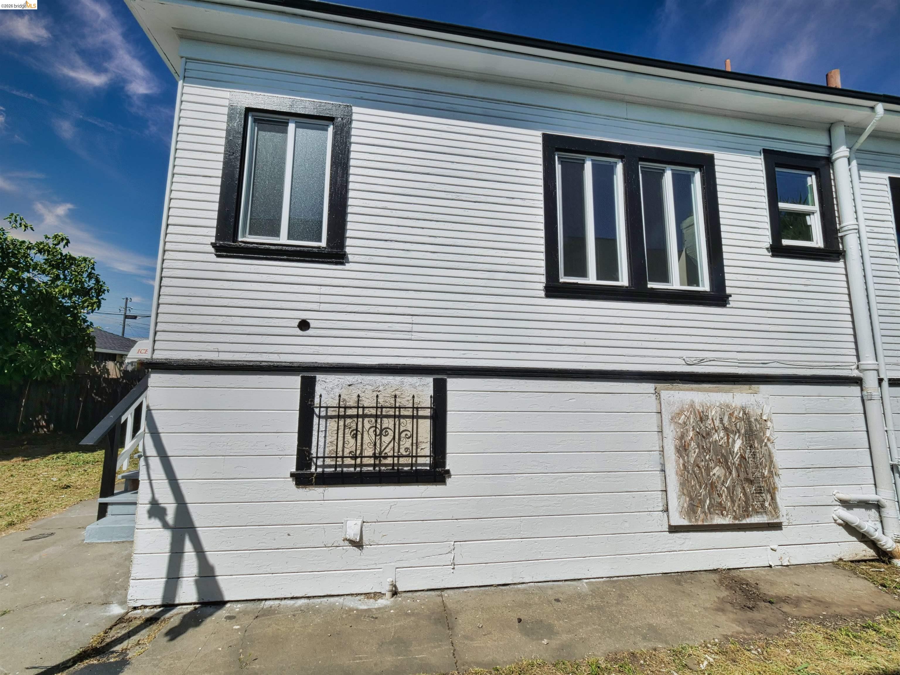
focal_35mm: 14
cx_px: 450
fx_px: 364
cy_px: 338
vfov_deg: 85.7
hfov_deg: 102.1
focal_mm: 7
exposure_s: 1/250
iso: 100
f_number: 14
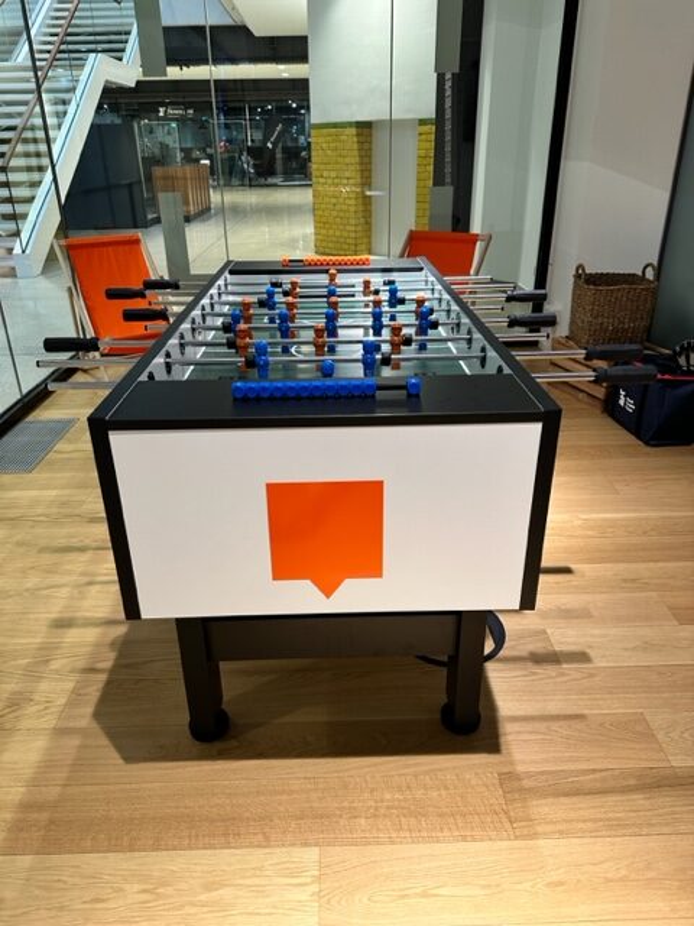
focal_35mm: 24
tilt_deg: -25.5
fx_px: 642
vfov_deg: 71.6
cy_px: 463
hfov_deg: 56.8
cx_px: 347
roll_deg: +0.9
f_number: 1.78
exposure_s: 1/50
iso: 200
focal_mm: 6.86
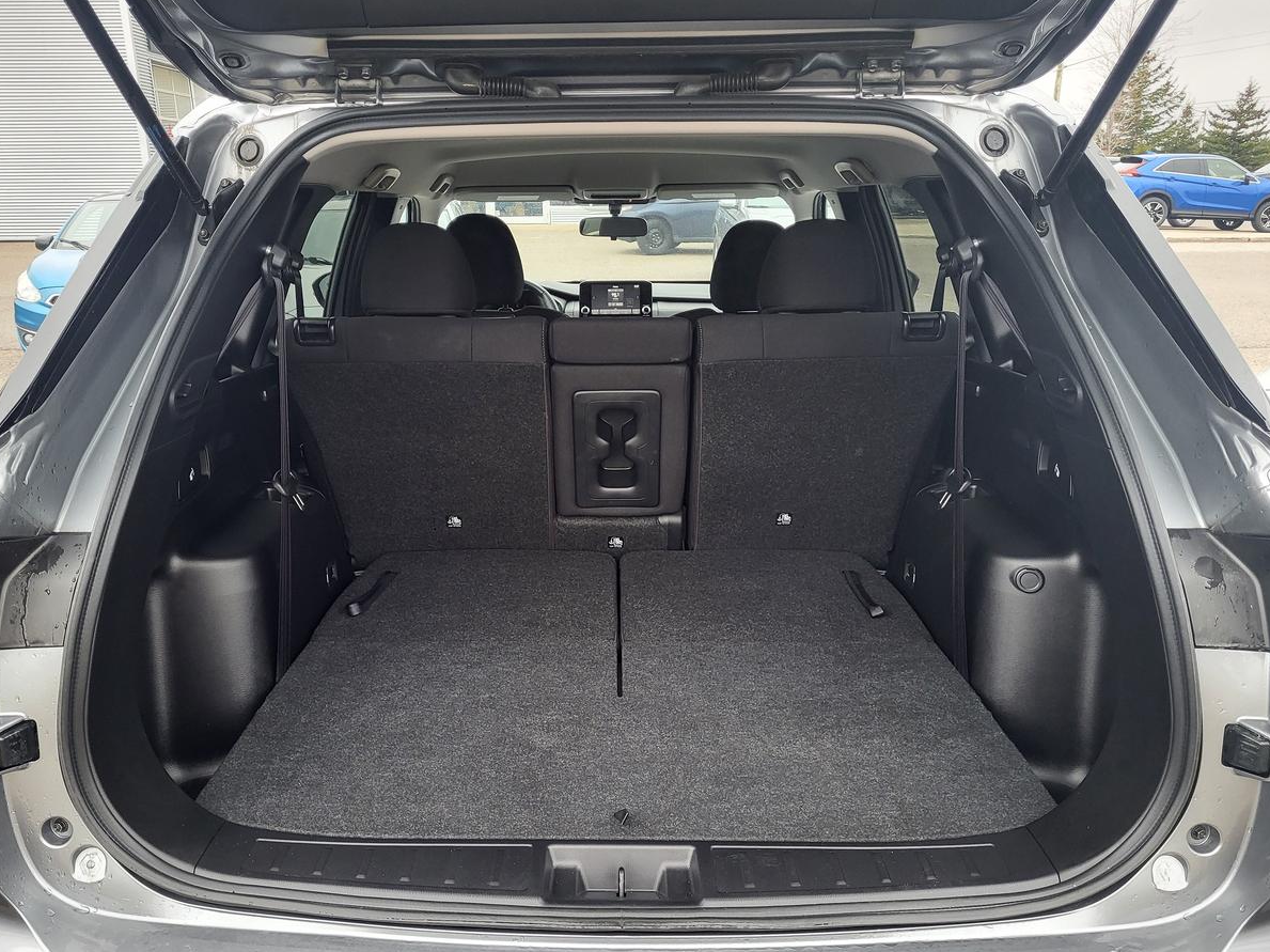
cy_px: 510
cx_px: 591
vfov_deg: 49.7
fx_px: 1027
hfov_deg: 63.4
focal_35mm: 28
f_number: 1.8
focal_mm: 5.4
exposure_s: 1/120
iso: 160
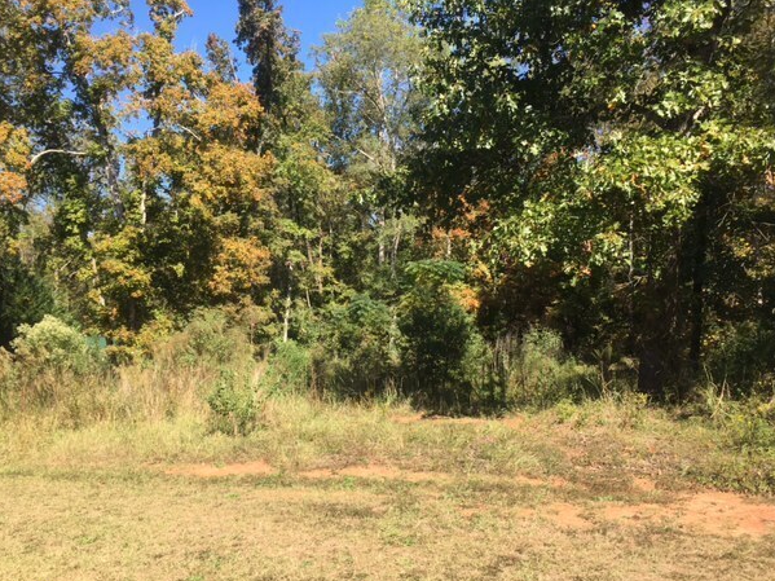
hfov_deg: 58.3
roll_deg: -0.9
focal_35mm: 31
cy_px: 308
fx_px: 694
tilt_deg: -0.2
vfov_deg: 45.4
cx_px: 365
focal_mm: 4.15
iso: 25
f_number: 2.2
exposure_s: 1/610
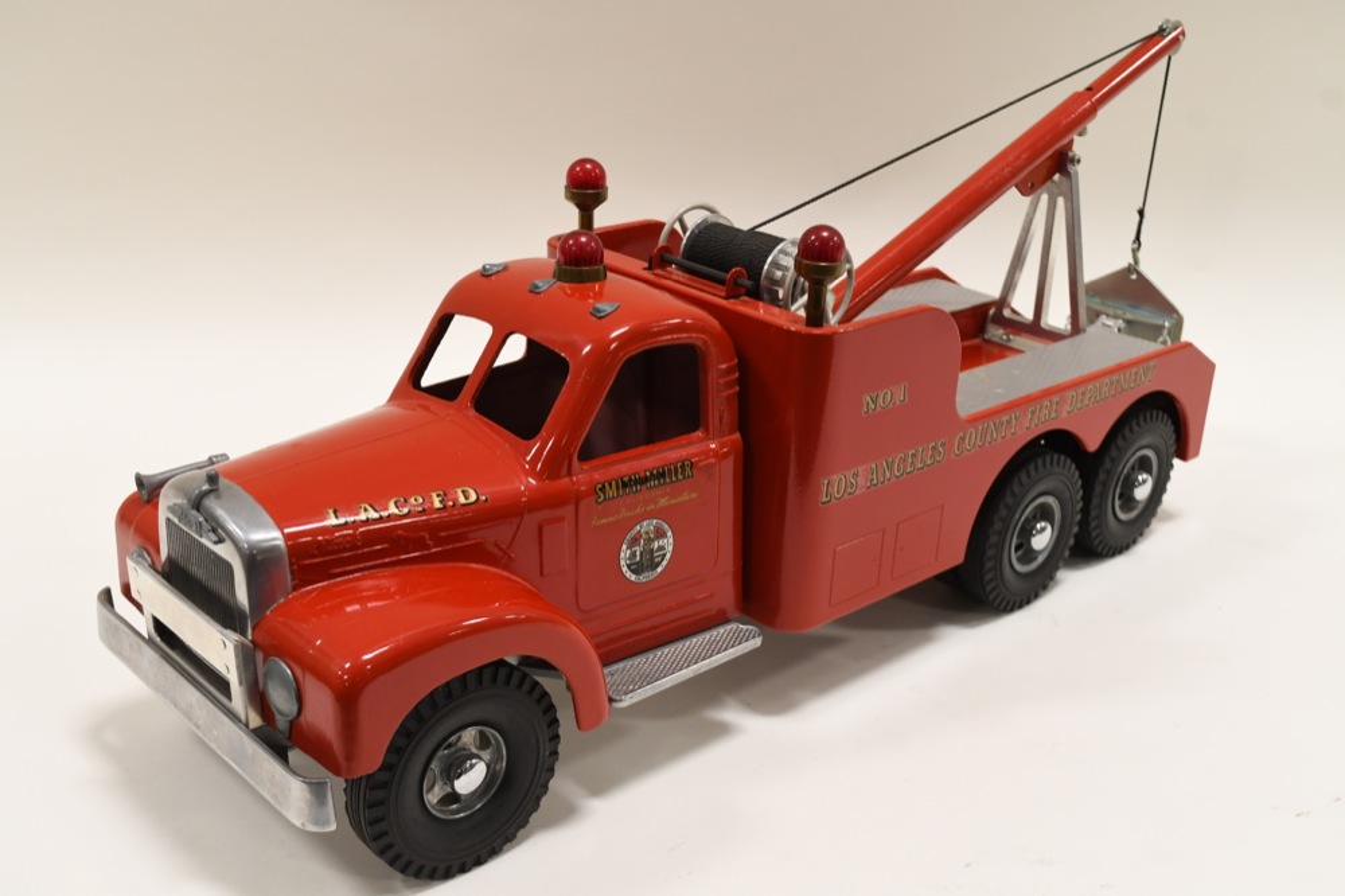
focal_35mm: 42
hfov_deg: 46.4
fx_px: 1569
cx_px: 672
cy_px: 448
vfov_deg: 31.9
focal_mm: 28
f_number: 7.1
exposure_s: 1/200
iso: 1000
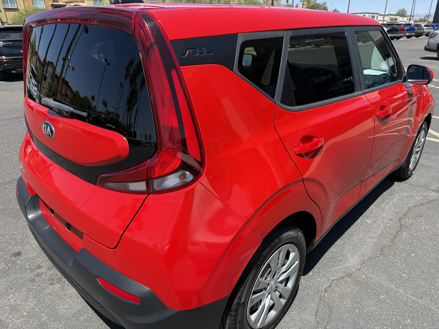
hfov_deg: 71.6
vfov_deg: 56.8
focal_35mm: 24
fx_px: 304
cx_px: 220
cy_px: 164
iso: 80
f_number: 1.78
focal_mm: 6.76
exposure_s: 1/1812
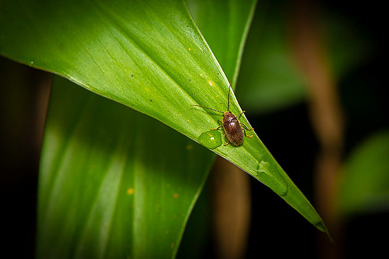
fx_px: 1270
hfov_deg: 17.4
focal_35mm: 118
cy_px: 145
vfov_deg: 11.6
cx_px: 218
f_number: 16
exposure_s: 1/100
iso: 100
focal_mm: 105
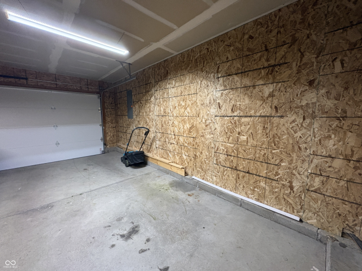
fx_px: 146
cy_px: 136
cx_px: 181
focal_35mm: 14
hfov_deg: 102.1
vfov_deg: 85.7
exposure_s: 1/60
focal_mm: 2.22
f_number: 2.2
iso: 500
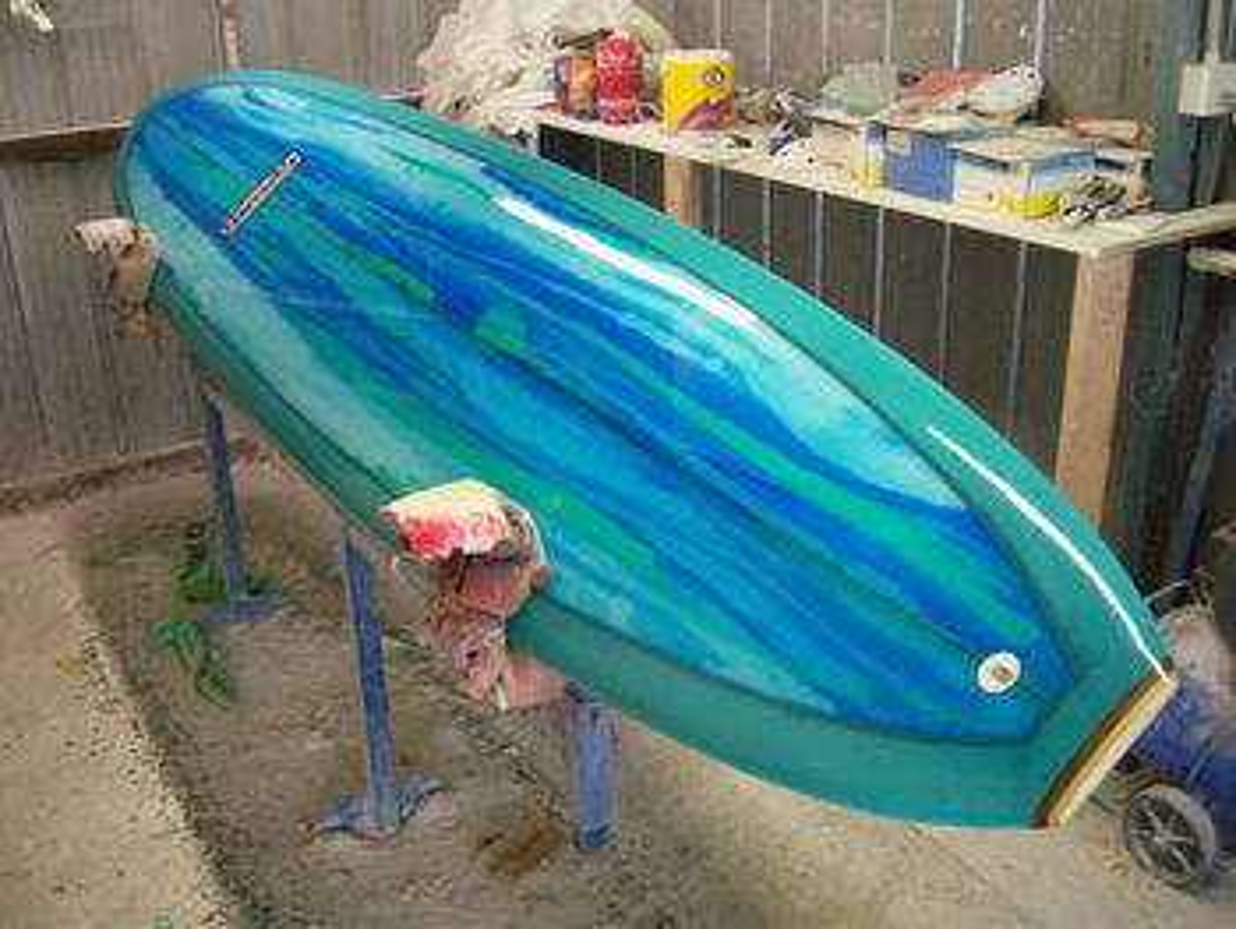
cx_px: 618
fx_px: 1286
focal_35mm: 36
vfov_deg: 39.7
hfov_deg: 51.3
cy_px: 464
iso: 160
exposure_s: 1/20
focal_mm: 7.5
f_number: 2.8
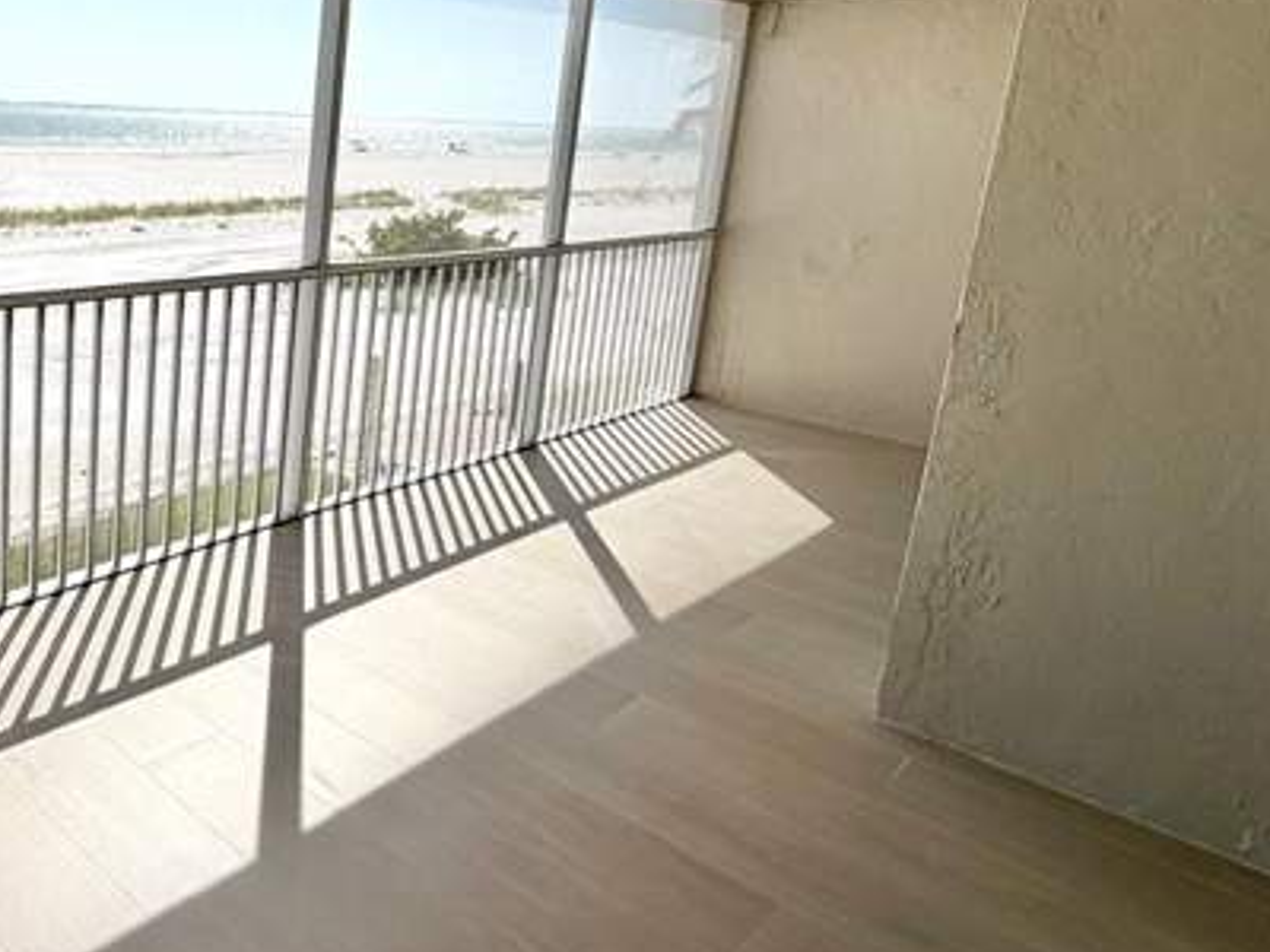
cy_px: 321
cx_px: 137
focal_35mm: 28
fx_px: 1027
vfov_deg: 48.9
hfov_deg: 55.4
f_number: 2.2
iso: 25
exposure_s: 1/770
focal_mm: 2.22
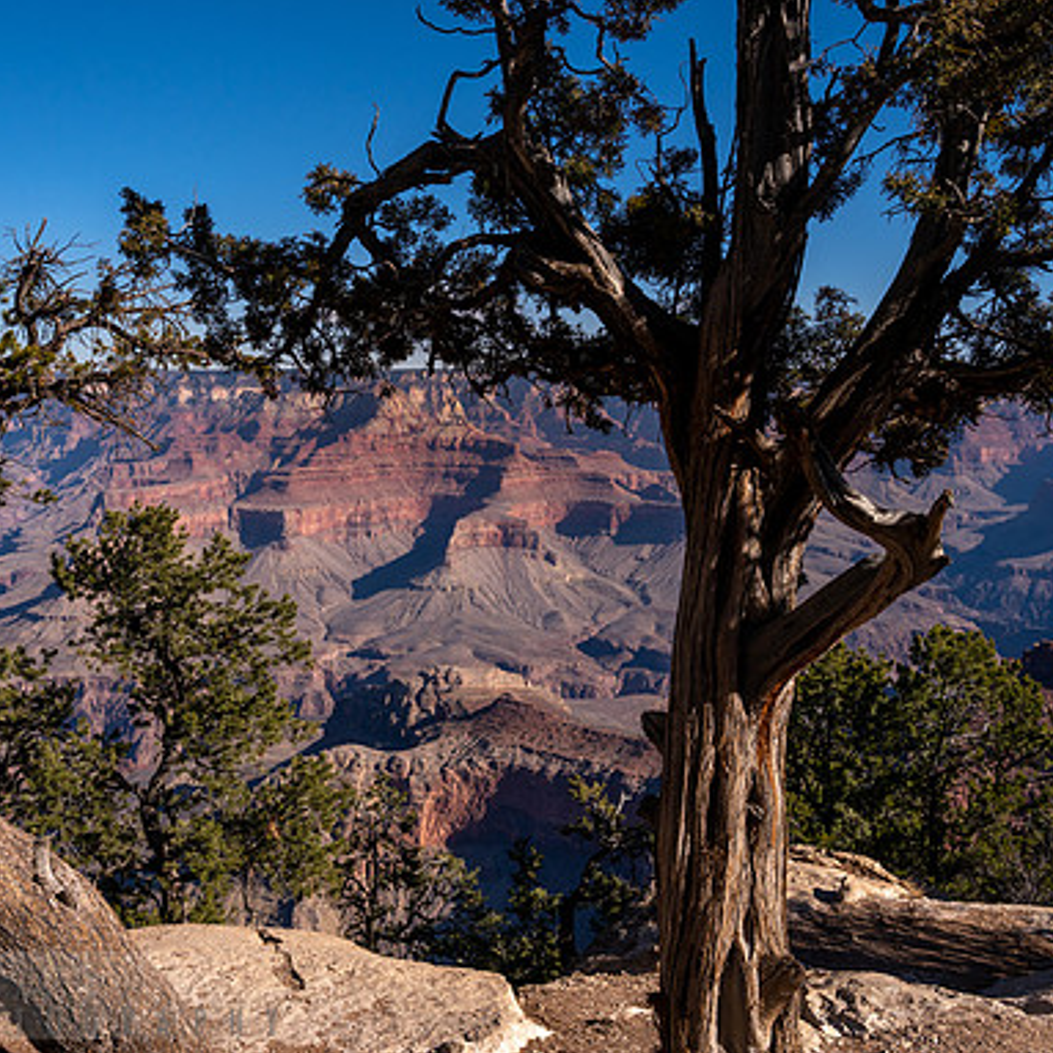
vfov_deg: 40.9
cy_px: 528
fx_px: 1411
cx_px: 374
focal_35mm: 41
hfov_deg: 40.5
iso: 400
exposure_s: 1/1600
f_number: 8
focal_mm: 31.5
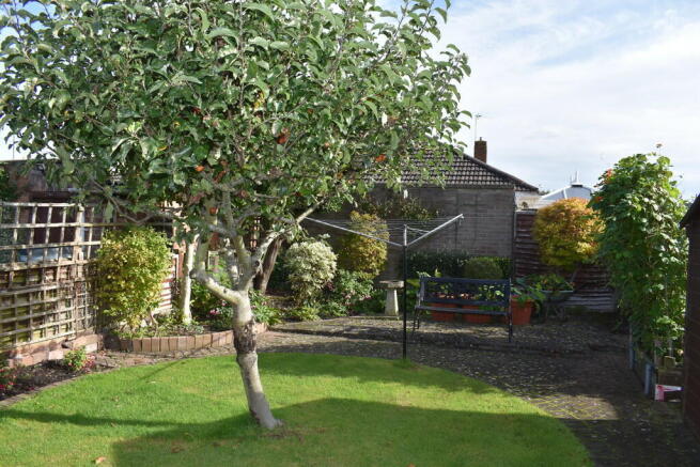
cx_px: 350
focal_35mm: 27
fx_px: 525
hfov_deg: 67.4
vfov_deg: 48.0
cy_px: 234
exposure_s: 1/200
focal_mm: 18
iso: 100
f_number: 6.3
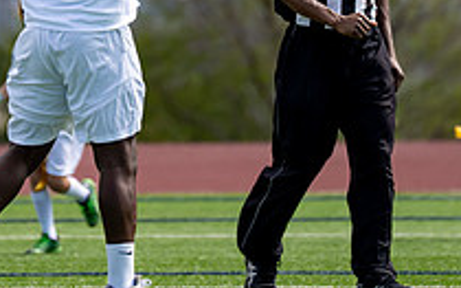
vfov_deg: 2.1
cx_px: 151
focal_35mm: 639
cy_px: -127
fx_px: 8024
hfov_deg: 3.3
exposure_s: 1/4000
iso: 200
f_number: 2.8
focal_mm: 200
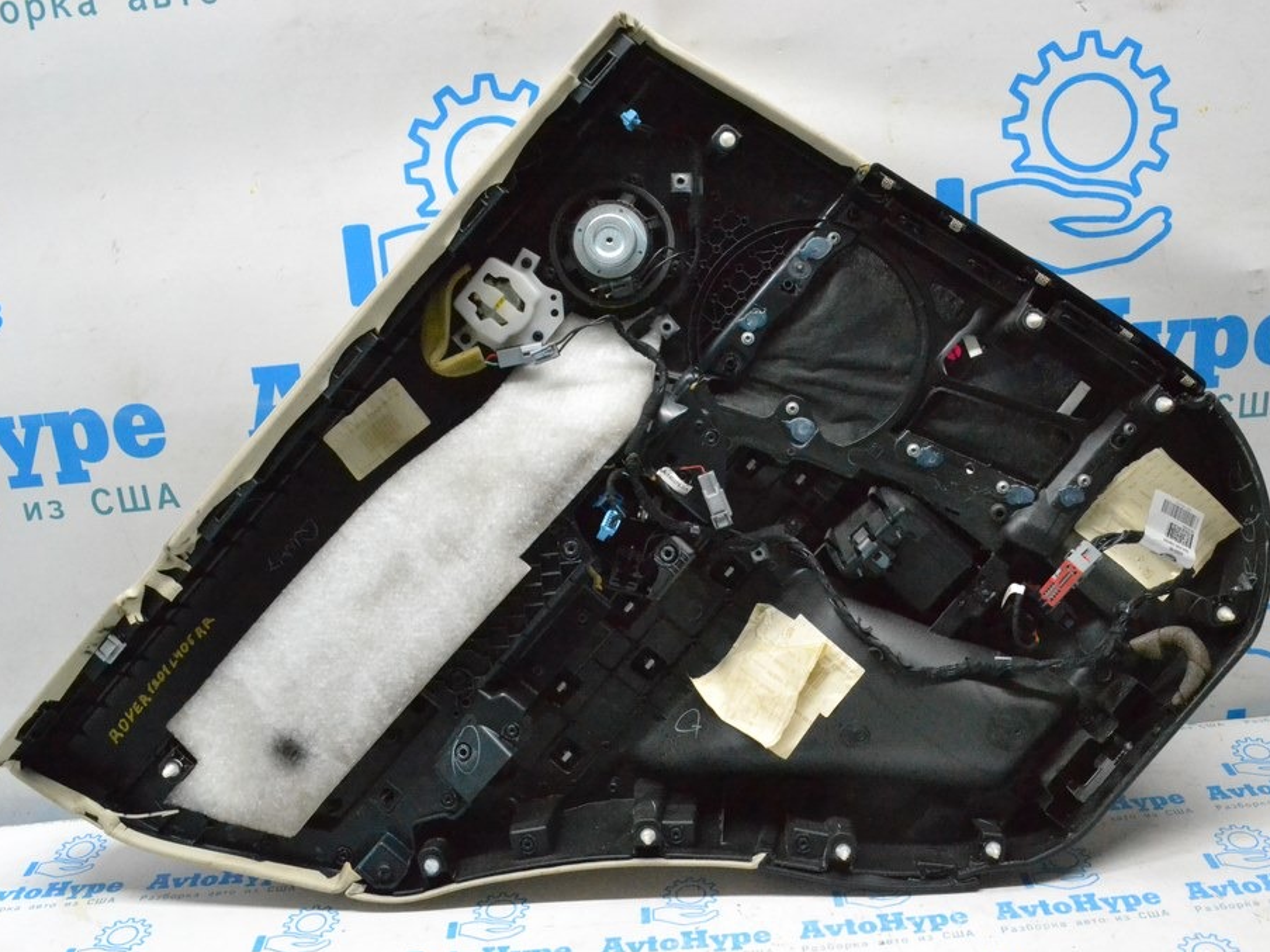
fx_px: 1321
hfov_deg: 51.2
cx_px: 712
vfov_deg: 39.6
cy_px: 479
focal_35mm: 36
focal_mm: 22
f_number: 10
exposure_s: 1/125
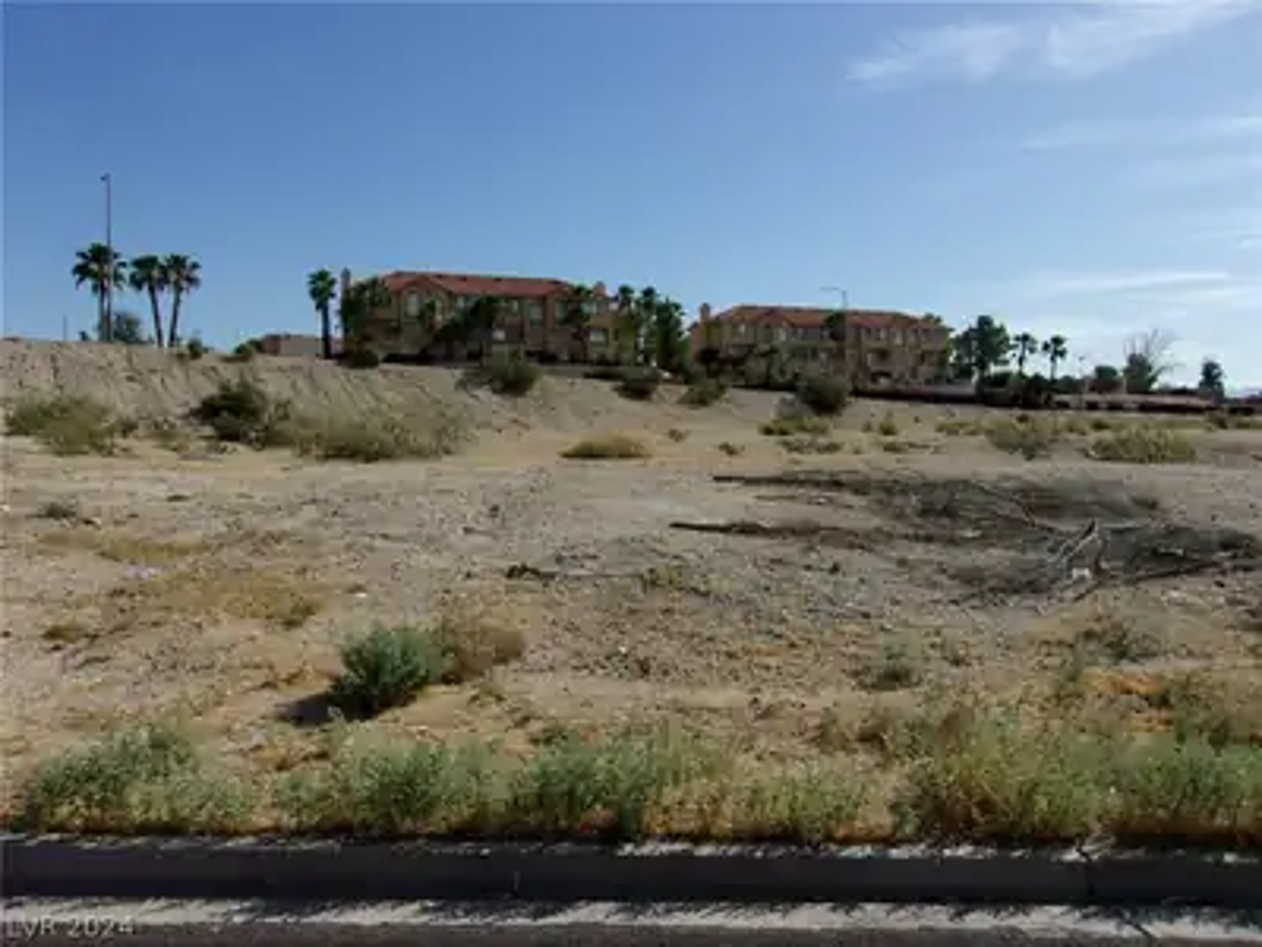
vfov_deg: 51.4
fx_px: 984
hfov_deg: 65.3
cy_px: 474
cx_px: 631
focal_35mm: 27
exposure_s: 1/180
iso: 80
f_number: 10.4
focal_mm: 4.9
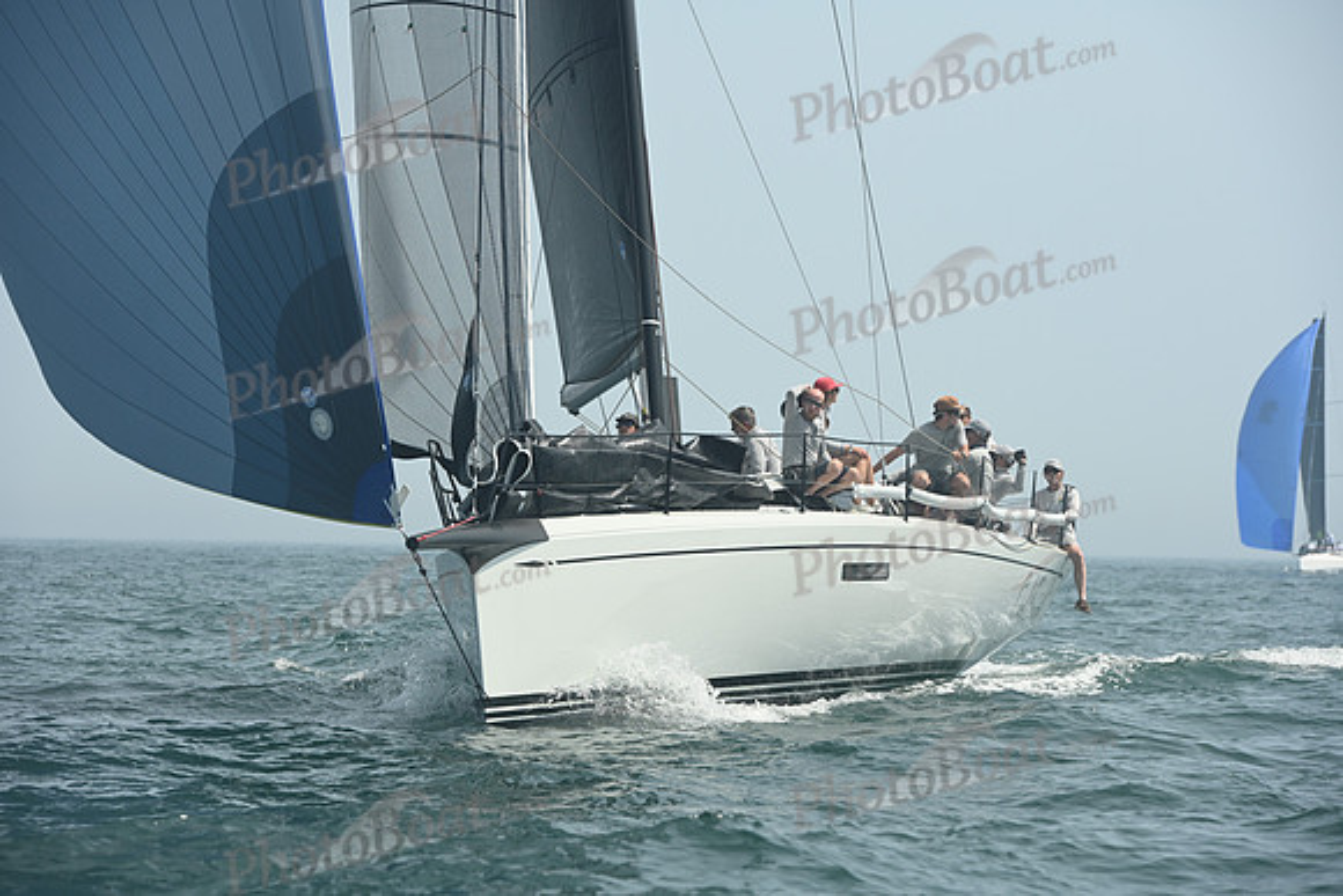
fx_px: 6343
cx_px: 672
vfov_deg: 8.1
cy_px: 448
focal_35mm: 170
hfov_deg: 12.1
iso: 320
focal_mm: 170
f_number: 7.1
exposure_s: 1/1250
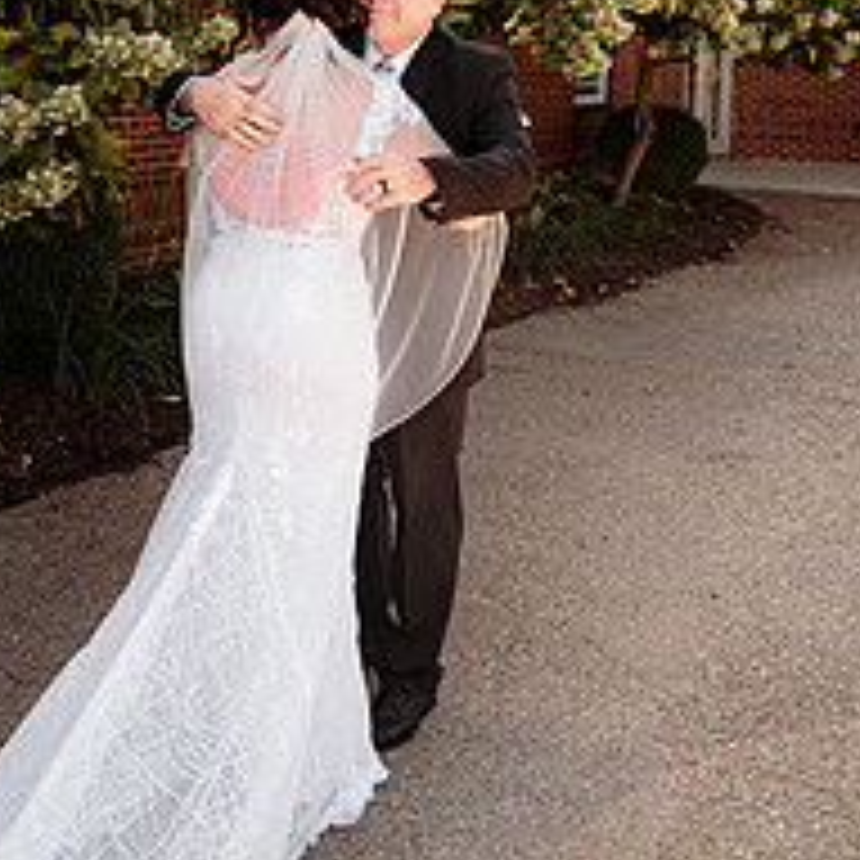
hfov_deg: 35.3
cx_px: 387
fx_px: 1349
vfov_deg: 34.6
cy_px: 221
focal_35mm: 48
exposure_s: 1/400
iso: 160
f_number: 2.8
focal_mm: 24
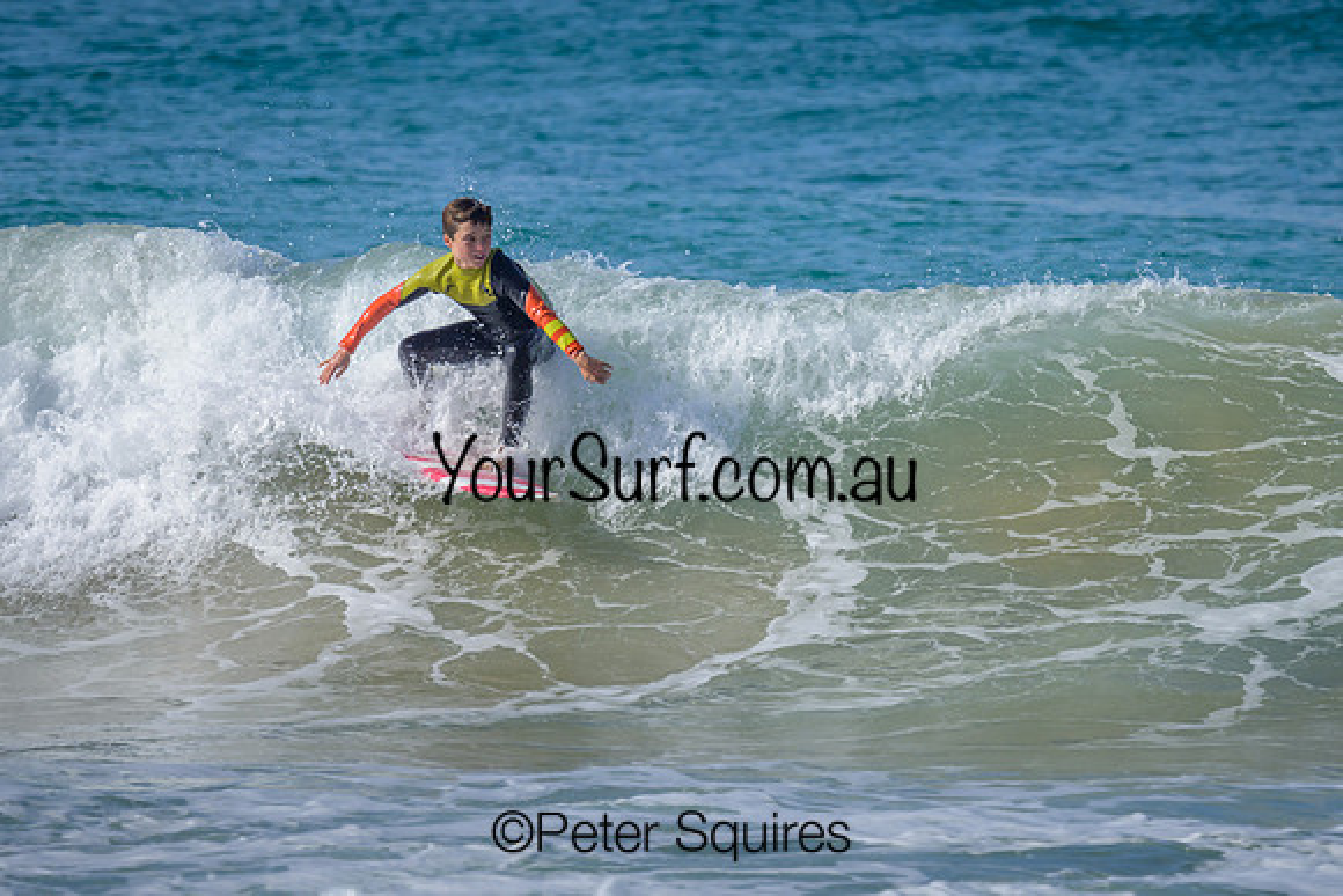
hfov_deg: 1.9
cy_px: 397
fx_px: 40994
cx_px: 740
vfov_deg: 1.3
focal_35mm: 1099
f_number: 6.3
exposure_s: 1/2000
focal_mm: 800
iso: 280
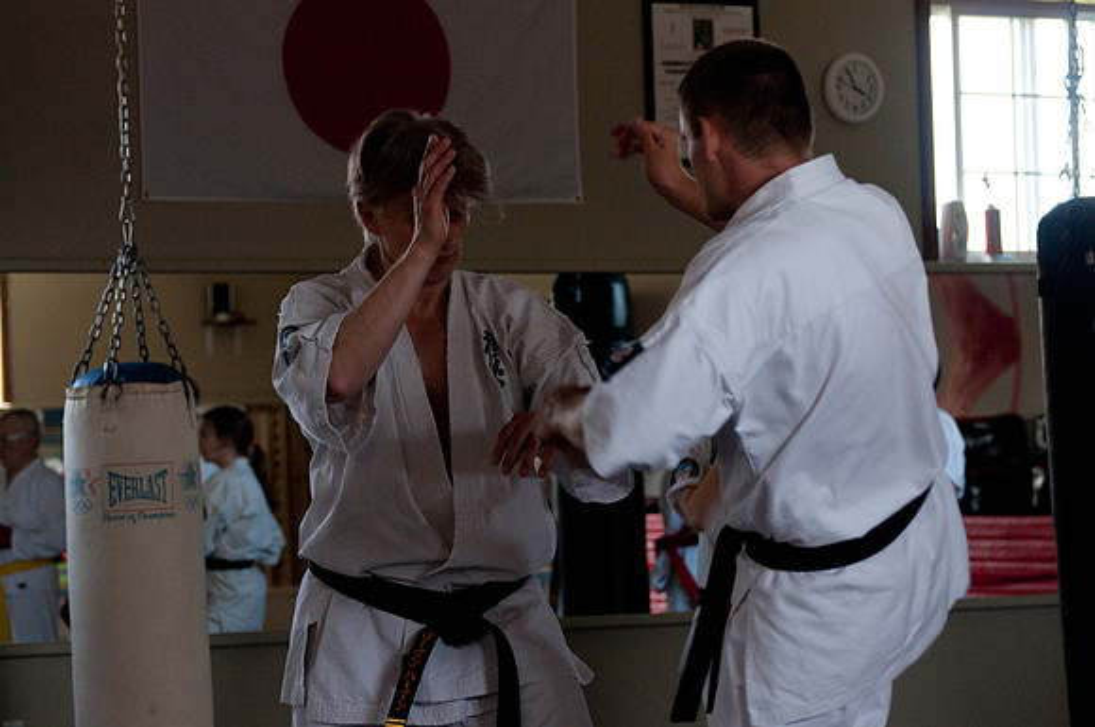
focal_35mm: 138
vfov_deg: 9.9
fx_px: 4192
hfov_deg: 14.9
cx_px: 548
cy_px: 364
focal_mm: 92
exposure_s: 1/200
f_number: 4.5
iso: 800
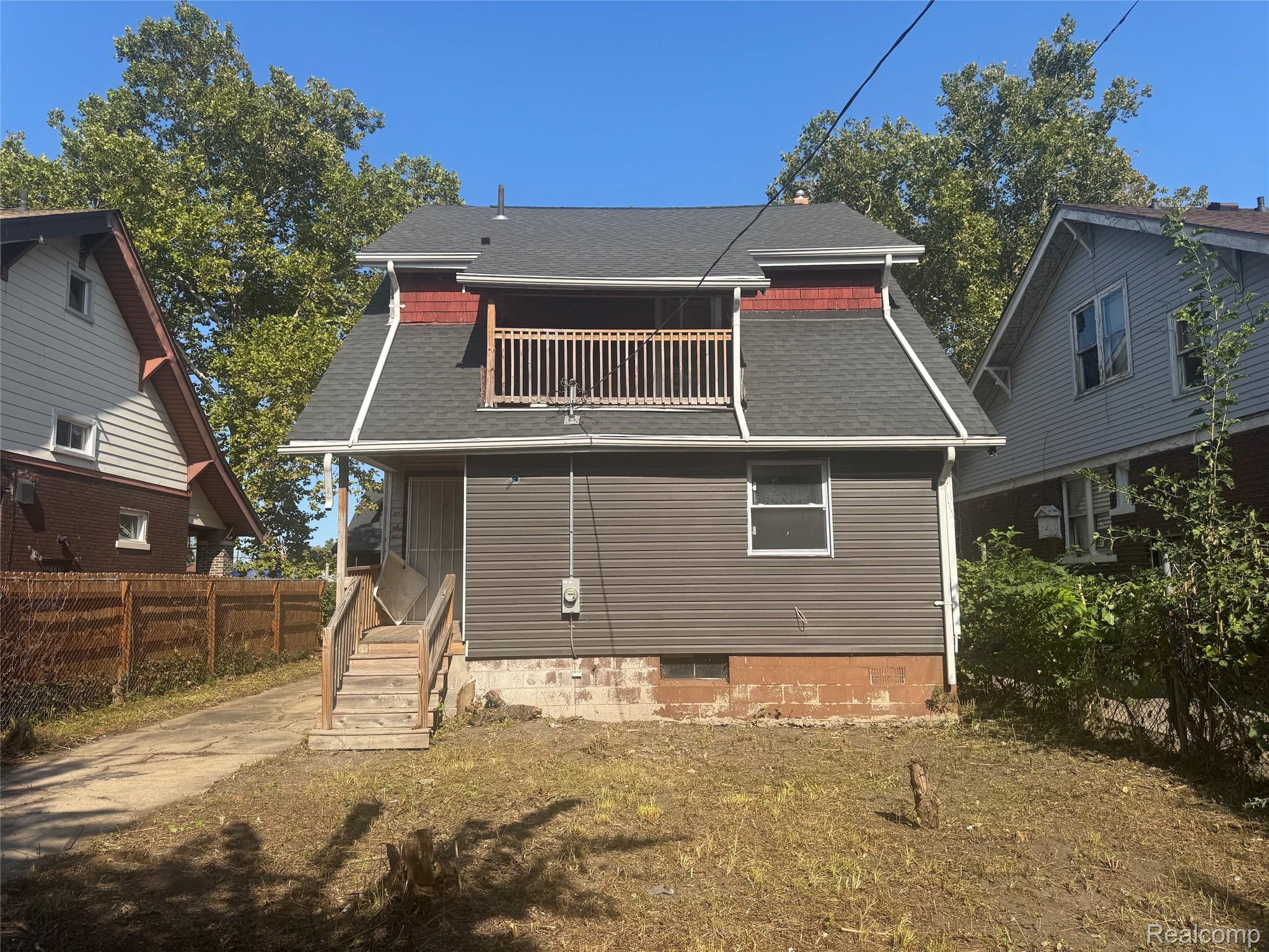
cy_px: 476
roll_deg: +0.5
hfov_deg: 71.6
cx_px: 634
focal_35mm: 24
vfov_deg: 56.8
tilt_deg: +6.9
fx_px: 880
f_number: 1.78
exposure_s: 1/3413
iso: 80
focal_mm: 6.76
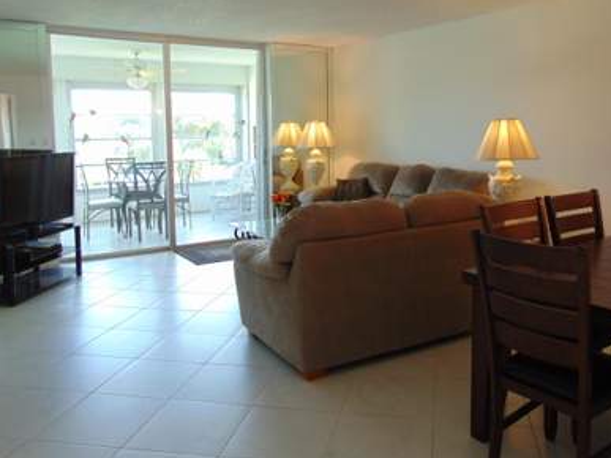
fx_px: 547
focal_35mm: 31
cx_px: 341
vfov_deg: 45.1
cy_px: 177
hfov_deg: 58.2
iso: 100
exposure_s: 1/30
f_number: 3
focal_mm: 4.5
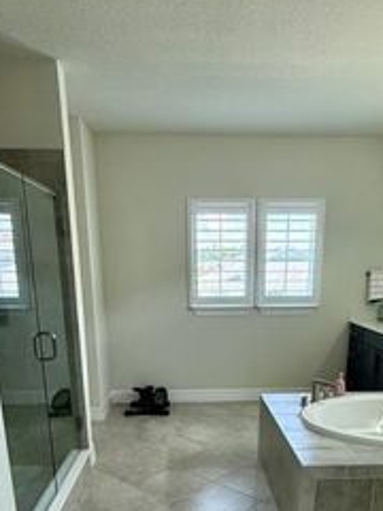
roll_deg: -1.1
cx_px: 205
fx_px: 457
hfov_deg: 45.4
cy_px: 405
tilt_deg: -16.7
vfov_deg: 54.6
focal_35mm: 31
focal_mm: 2.22
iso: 160
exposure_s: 1/99
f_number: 2.2
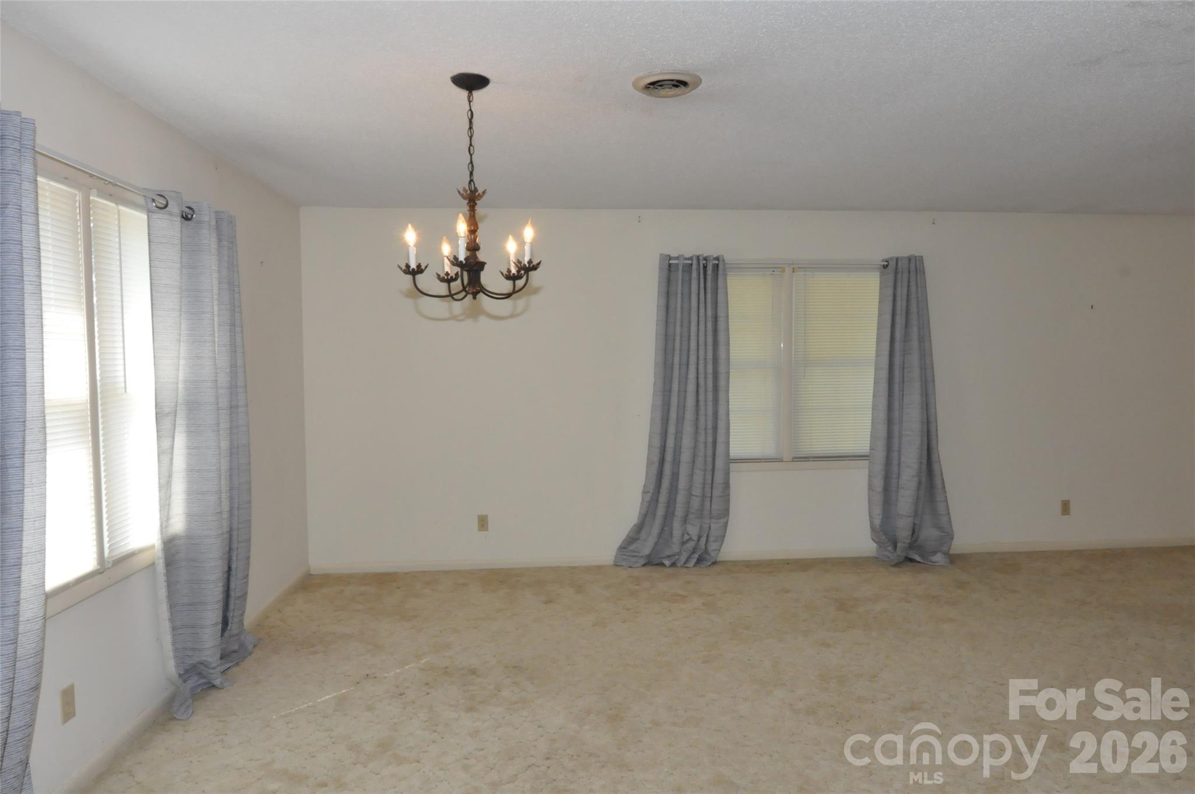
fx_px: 696
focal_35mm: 21
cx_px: 598
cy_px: 397
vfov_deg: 59.4
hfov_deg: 81.3
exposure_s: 1/100
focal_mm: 14
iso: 2000
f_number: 7.1
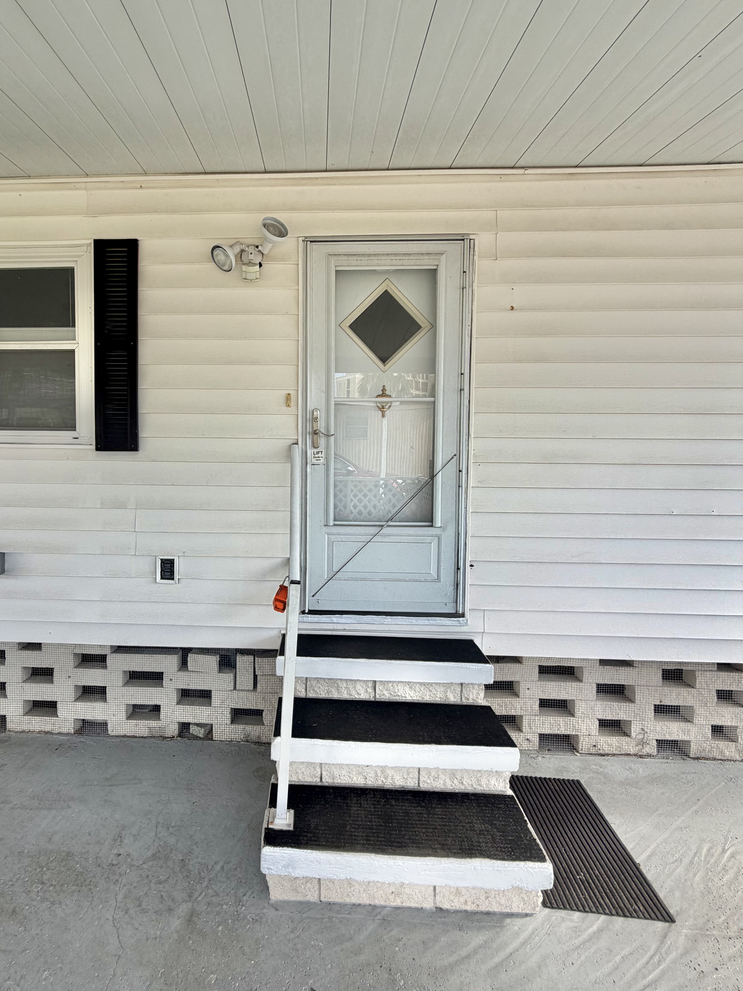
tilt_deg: -1.2
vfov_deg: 90.9
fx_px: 487
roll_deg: -1.6
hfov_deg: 73.8
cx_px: 293
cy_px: 468
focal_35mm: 17
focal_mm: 2.22
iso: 40
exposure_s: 1/256
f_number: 2.2
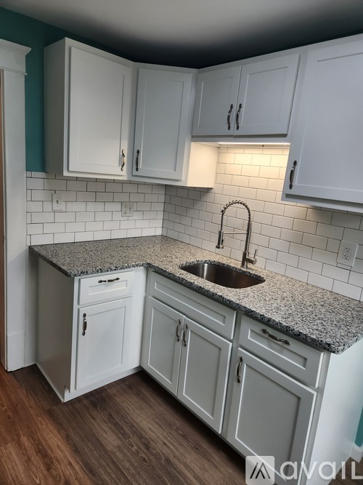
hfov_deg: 58.9
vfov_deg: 73.9
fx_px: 322
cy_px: 242
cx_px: 182
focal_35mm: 23
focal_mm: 5.4
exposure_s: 1/180
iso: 100
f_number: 1.8
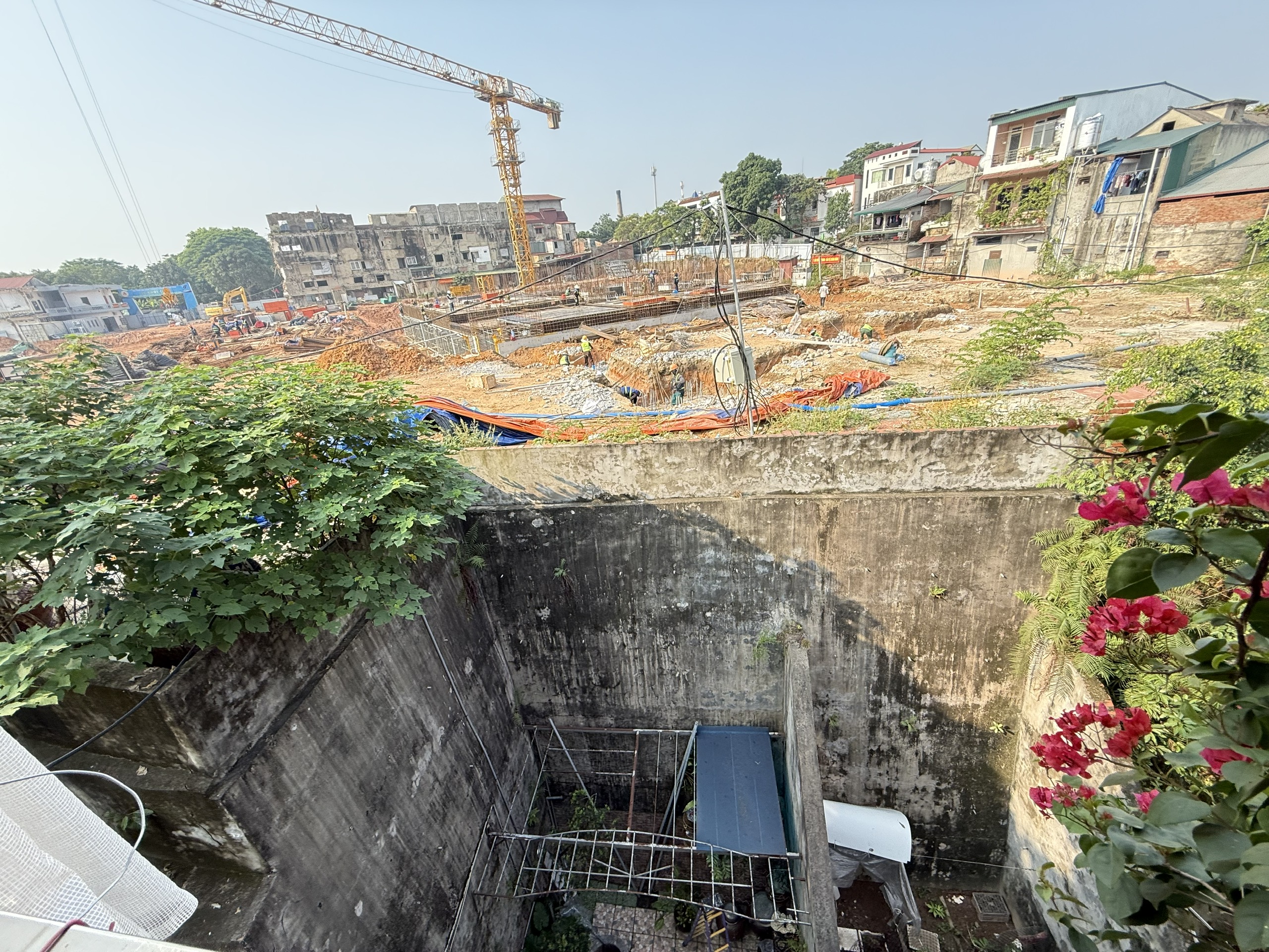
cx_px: 634
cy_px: 476
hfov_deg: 102.1
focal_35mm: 14
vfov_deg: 85.7
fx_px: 513
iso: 64
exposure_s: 1/355
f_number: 2.2
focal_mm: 2.22
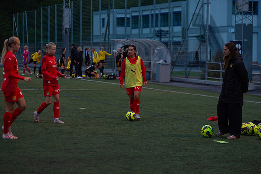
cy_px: 87
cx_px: 130
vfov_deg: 11.2
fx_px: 884
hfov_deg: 16.8
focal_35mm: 122
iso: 1400
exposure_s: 1/640
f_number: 3.2
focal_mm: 122
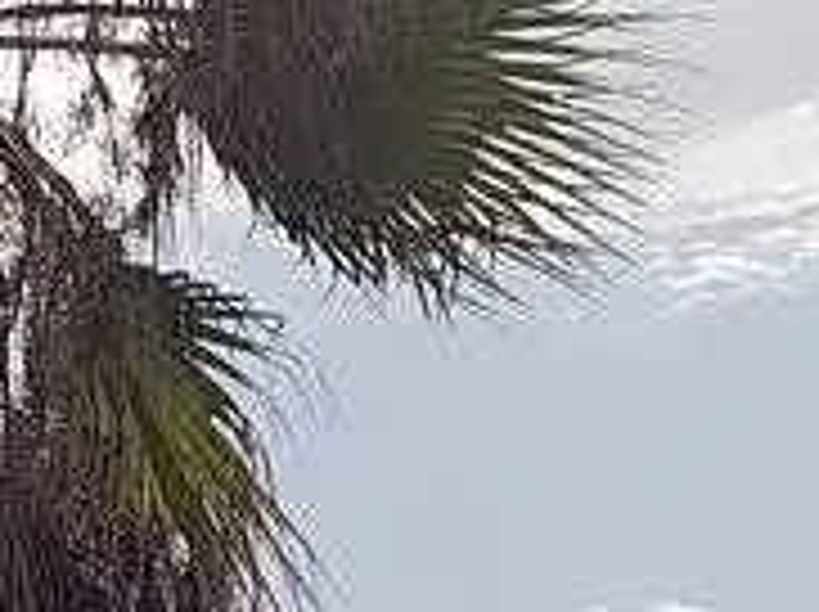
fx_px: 4797
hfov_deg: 8.7
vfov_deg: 6.8
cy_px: 1544
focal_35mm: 203
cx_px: -1256
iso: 50
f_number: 1.7
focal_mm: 6.11
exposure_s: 1/1387
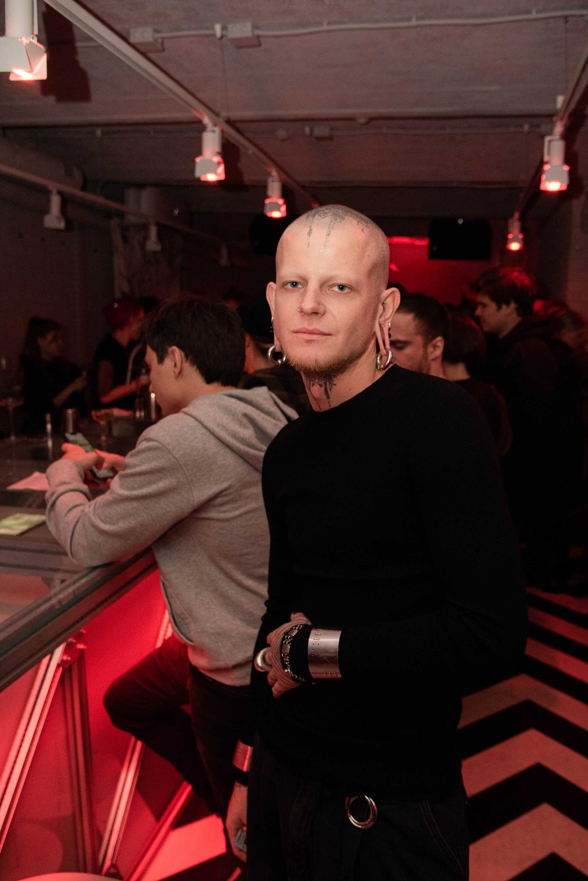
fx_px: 685
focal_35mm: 28
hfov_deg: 46.3
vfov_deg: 65.4
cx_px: 341
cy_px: 461
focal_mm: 24
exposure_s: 1/200
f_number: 4
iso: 2500
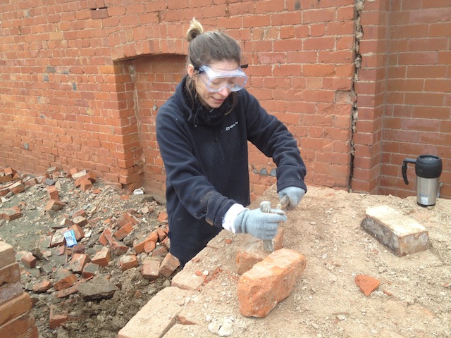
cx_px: 226
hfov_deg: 52.6
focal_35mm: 35
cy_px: 169
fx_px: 456
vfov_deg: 40.7
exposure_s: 1/60
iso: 64
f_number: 2.4
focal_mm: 4.28
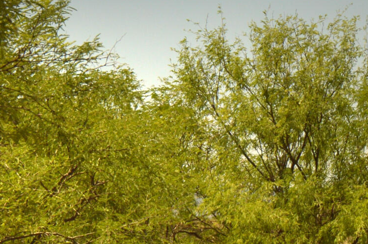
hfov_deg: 12.3
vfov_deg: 8.0
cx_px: 435
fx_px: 1665
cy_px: 485
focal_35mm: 163
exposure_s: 1/500
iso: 100
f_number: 10
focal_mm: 27
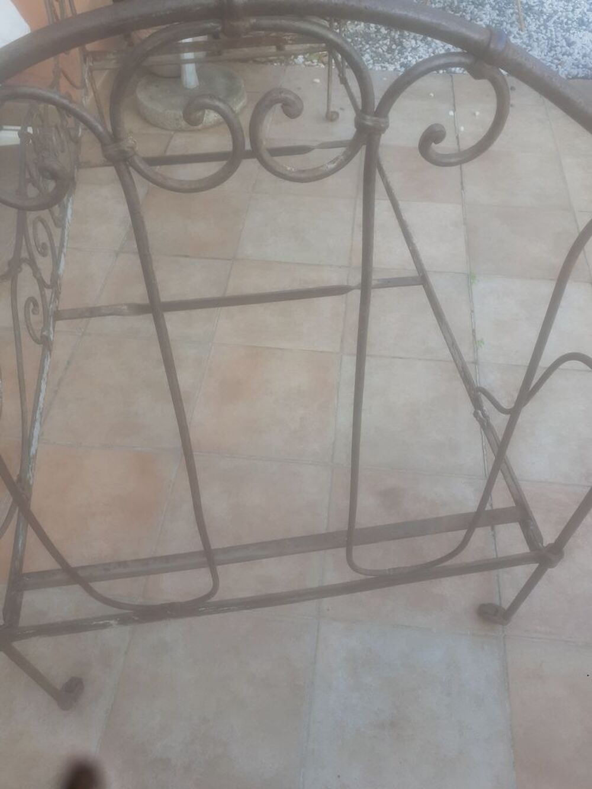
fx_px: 616
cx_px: 296
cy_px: 394
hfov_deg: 51.4
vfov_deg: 65.3
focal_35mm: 27
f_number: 1.9
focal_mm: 3.6
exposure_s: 1/248
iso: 40
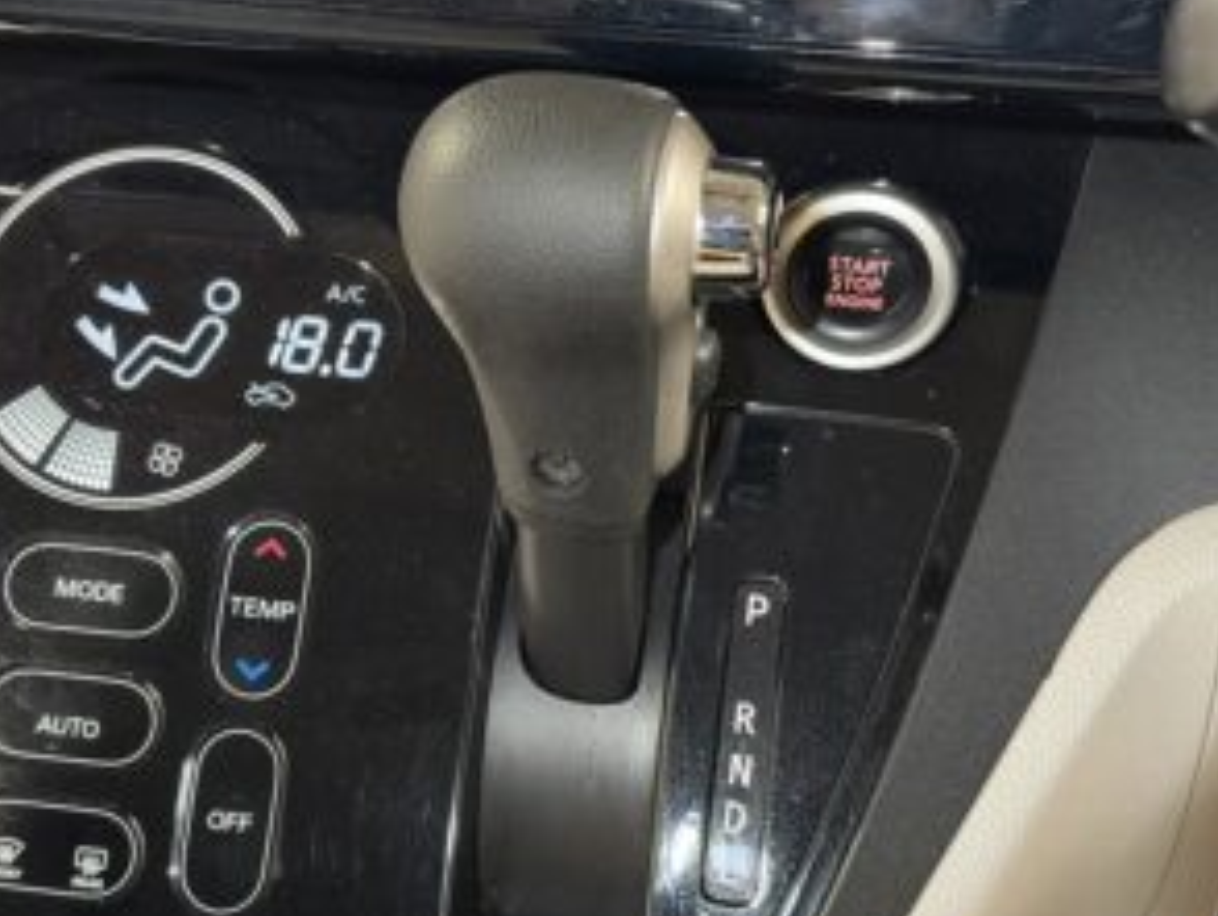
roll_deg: +1.2
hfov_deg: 31.2
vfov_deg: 23.7
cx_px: 626
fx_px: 2183
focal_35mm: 62
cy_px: 528
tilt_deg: -35.9
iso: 400
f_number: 1.6
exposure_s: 1/20
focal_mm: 5.96
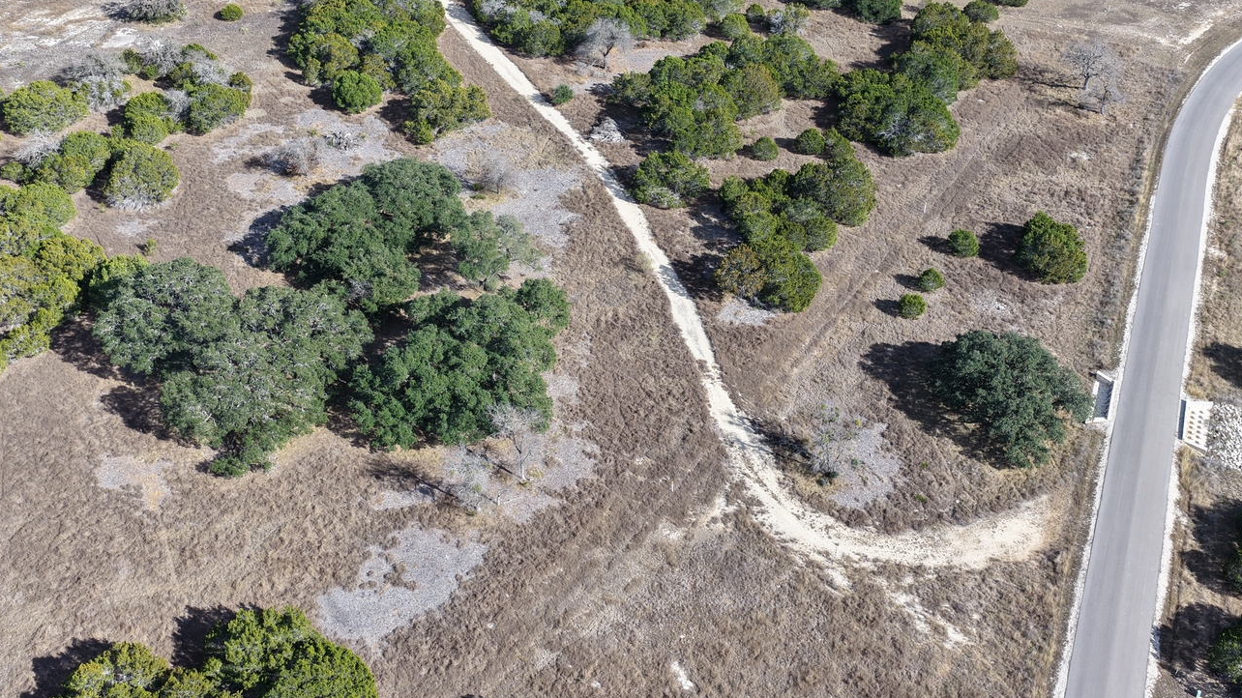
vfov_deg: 31.6
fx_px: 1218
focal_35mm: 37
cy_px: 210
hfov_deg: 54.0
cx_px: 646
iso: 160
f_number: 2.8
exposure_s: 1/800
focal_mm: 14.45
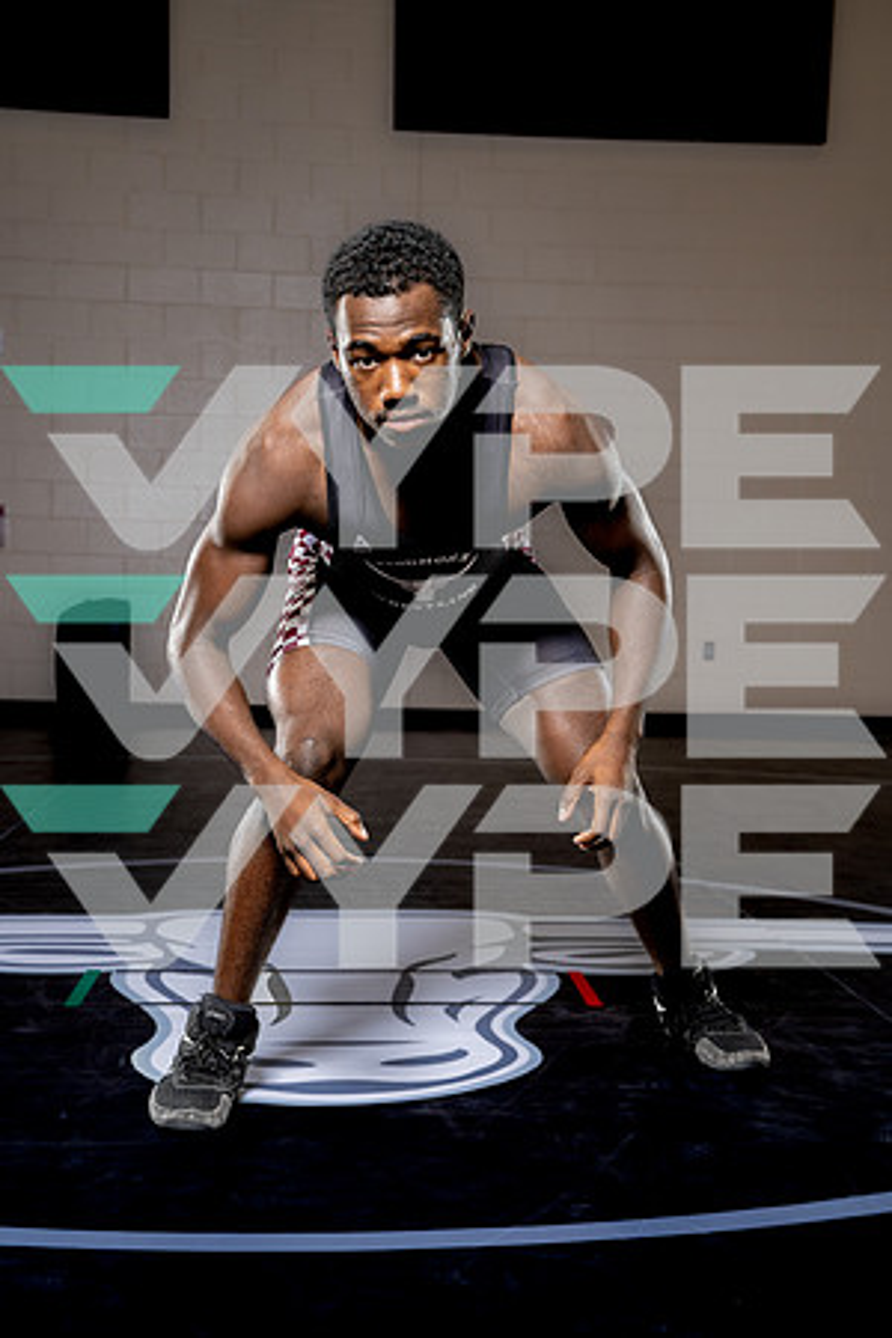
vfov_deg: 38.9
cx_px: 446
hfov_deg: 26.5
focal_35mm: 51
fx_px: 1895
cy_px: 669
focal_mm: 51
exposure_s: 1/250
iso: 320
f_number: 5.6
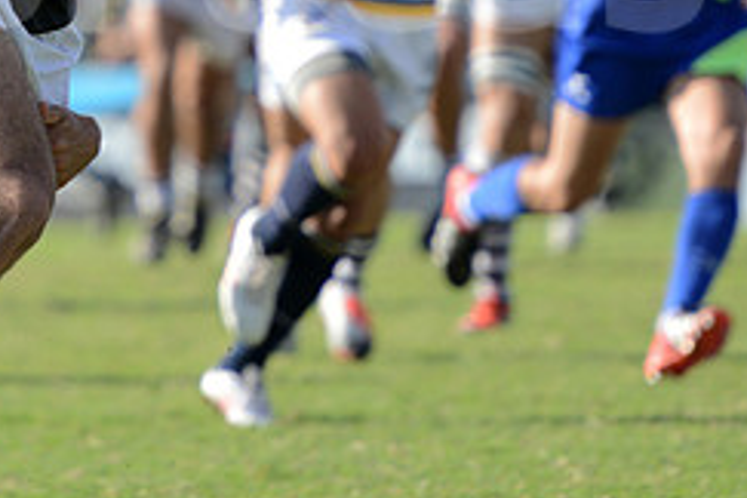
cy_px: -72
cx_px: -65
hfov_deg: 3.2
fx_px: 13362
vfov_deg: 2.1
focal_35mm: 644
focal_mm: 270
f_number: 4
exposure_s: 1/500
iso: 250
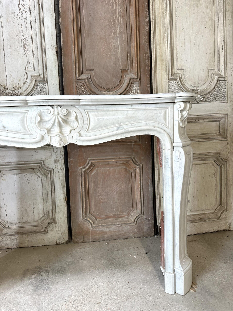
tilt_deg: -8.8
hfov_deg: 56.8
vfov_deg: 71.6
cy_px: 156
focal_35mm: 24
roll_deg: +1.4
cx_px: 116
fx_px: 215
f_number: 1.78
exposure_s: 1/100
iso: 100
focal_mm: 6.86
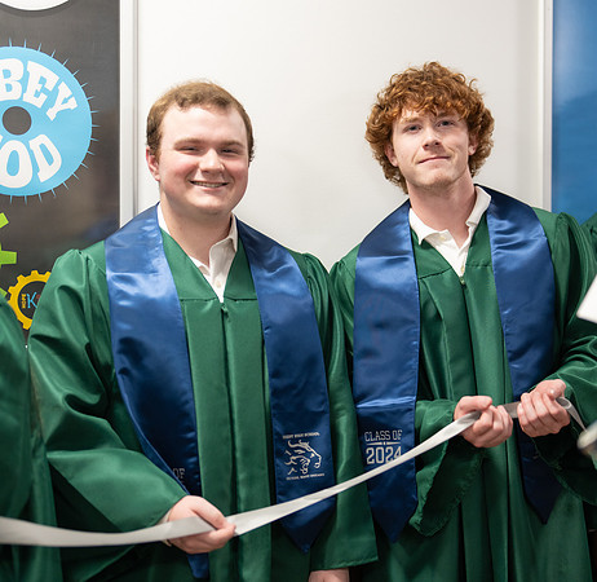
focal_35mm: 65
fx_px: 1249
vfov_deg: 26.2
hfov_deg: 26.8
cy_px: 282
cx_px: 372
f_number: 1.2
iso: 500
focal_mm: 50
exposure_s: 1/320
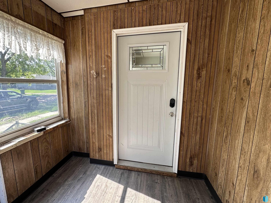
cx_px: 128
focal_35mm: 15
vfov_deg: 81.7
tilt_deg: -8.1
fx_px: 117
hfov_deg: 98.1
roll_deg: -0.7
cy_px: 100
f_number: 2.2
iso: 40
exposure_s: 1/150
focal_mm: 2.22
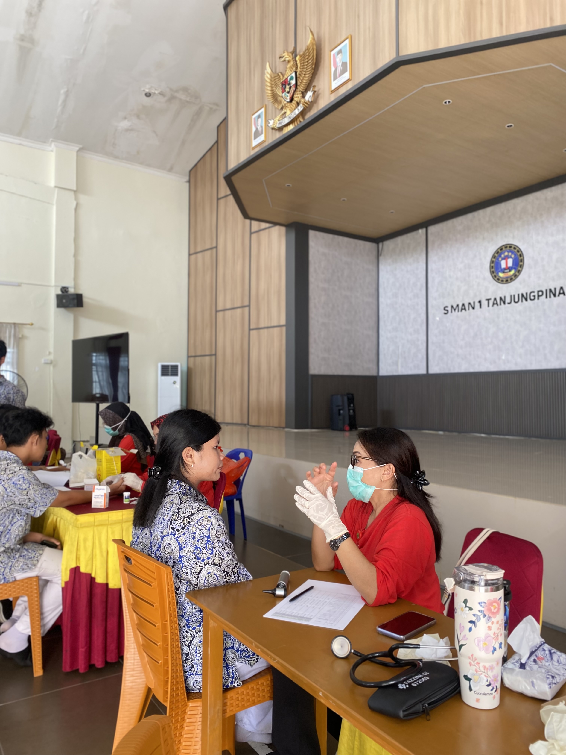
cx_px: 283
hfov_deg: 53.1
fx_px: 567
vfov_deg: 67.3
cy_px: 378
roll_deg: +0.8
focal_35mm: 26
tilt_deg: +3.1
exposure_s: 1/62
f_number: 1.8
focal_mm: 4.25
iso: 125
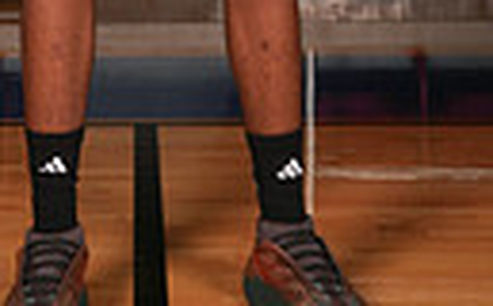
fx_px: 1770
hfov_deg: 15.8
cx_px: 134
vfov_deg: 8.7
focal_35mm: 132
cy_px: -486
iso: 400
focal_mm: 37
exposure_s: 1/200
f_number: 8
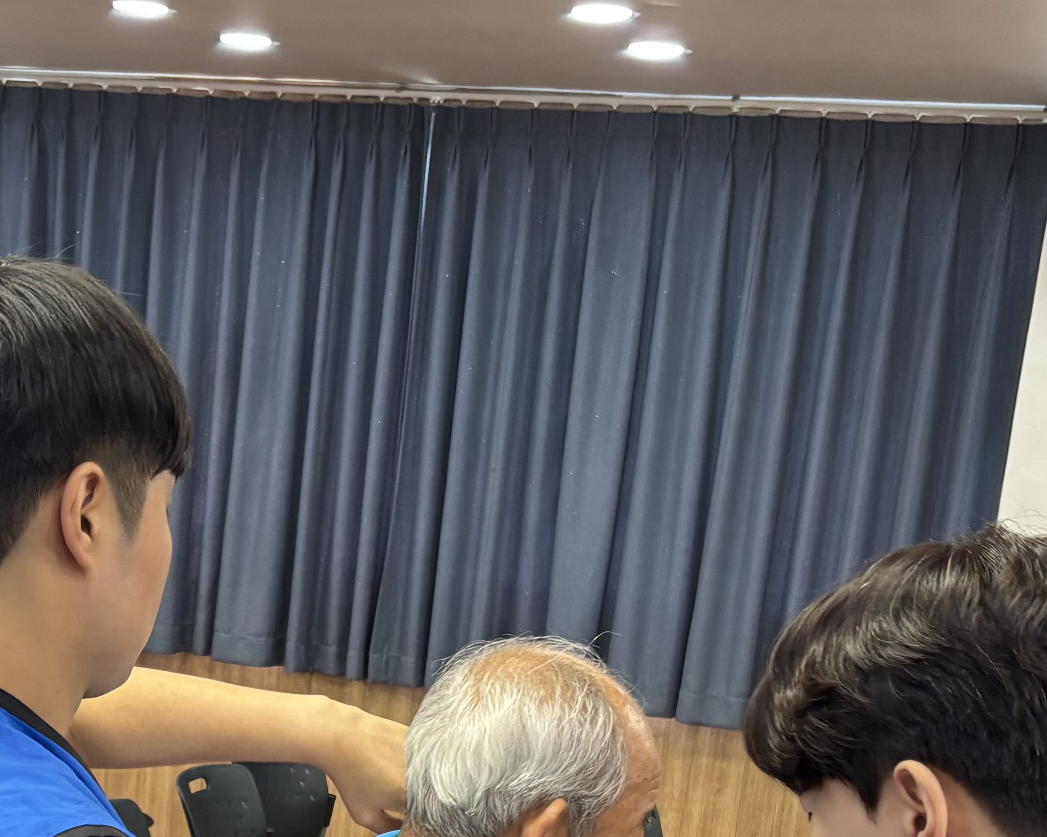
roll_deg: -4.9
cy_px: 904
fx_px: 2169
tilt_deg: -13.8
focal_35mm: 70
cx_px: 311
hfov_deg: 26.9
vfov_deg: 20.9
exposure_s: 1/60
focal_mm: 5.96
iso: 160
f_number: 1.6
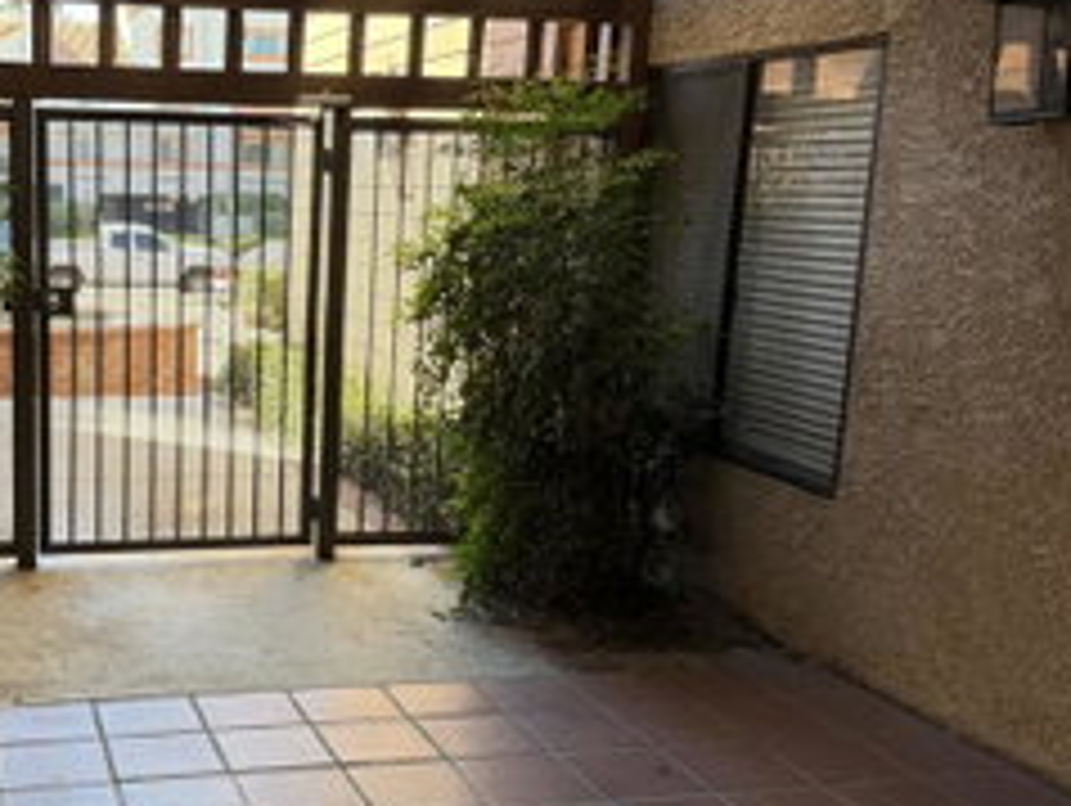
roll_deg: -0.9
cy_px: 437
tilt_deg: -10.7
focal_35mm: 43
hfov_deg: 41.8
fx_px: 1332
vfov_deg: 33.6
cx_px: 205
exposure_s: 1/208
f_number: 1.78
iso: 125
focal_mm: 6.76
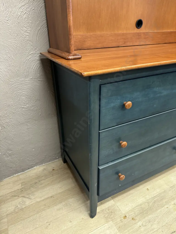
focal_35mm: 24
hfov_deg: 56.8
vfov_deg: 71.6
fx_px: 163
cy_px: 117
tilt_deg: -28.4
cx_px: 88
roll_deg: +1.8
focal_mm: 6.86
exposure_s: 1/50
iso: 320
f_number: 1.78
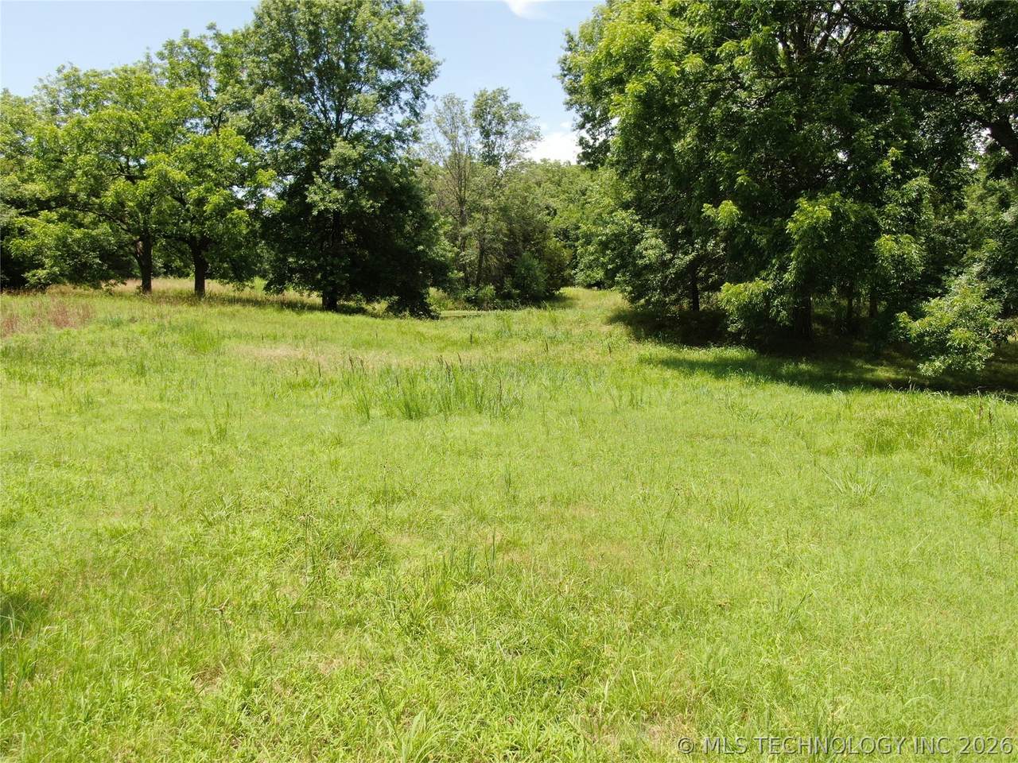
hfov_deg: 71.6
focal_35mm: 24
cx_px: 509
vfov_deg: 56.8
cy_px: 382
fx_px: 706
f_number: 2.8
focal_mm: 4.39
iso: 100
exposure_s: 1/640
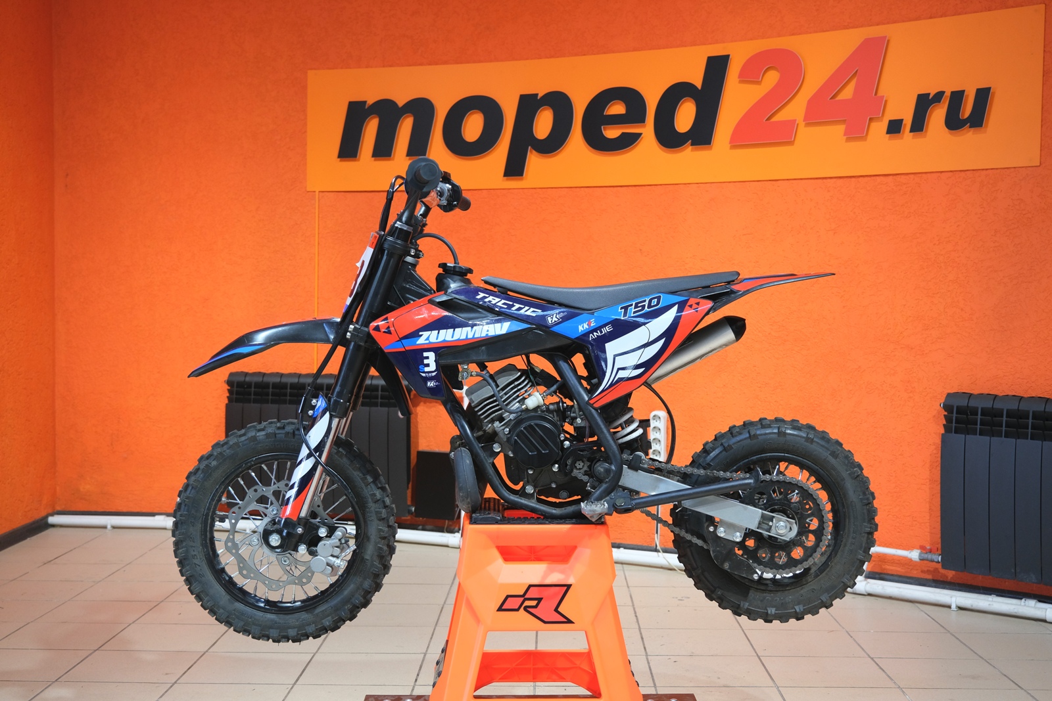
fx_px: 1198
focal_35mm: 41
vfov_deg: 32.6
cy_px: 350
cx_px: 526
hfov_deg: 47.4
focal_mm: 27.5
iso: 1000
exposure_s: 1/60
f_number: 4
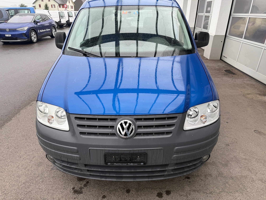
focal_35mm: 24
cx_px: 133
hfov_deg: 71.6
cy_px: 100
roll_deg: -1.1
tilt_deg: -24.7
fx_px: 184
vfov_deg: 56.8
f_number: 1.78
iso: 80
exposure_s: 1/332
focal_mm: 6.76
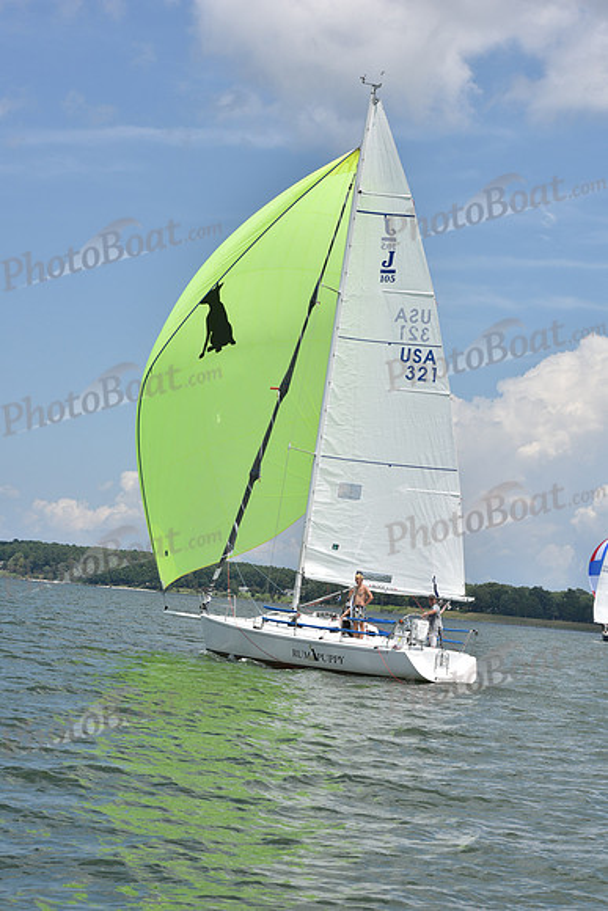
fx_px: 1975
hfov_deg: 17.5
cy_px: 456
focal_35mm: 78
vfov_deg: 26.0
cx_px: 304
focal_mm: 78
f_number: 11
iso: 320
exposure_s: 1/1000
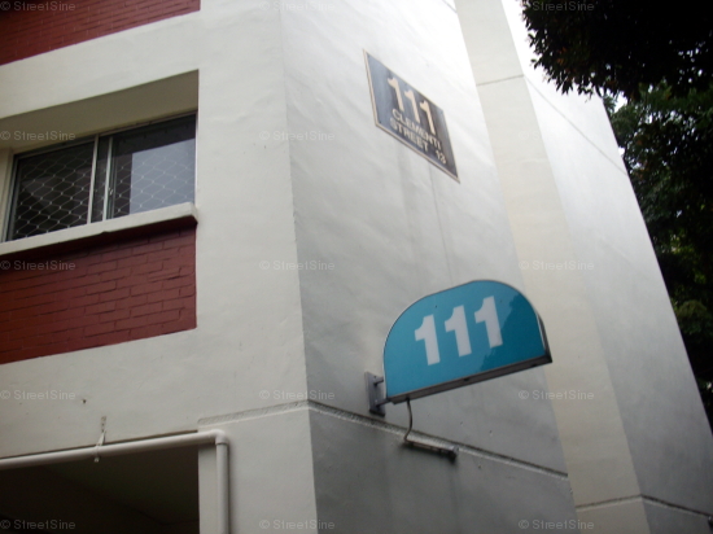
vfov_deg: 38.6
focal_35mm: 37
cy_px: 267
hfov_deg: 50.2
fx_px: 762
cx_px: 356
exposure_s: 1/80
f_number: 5.6
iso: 80
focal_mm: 6.2
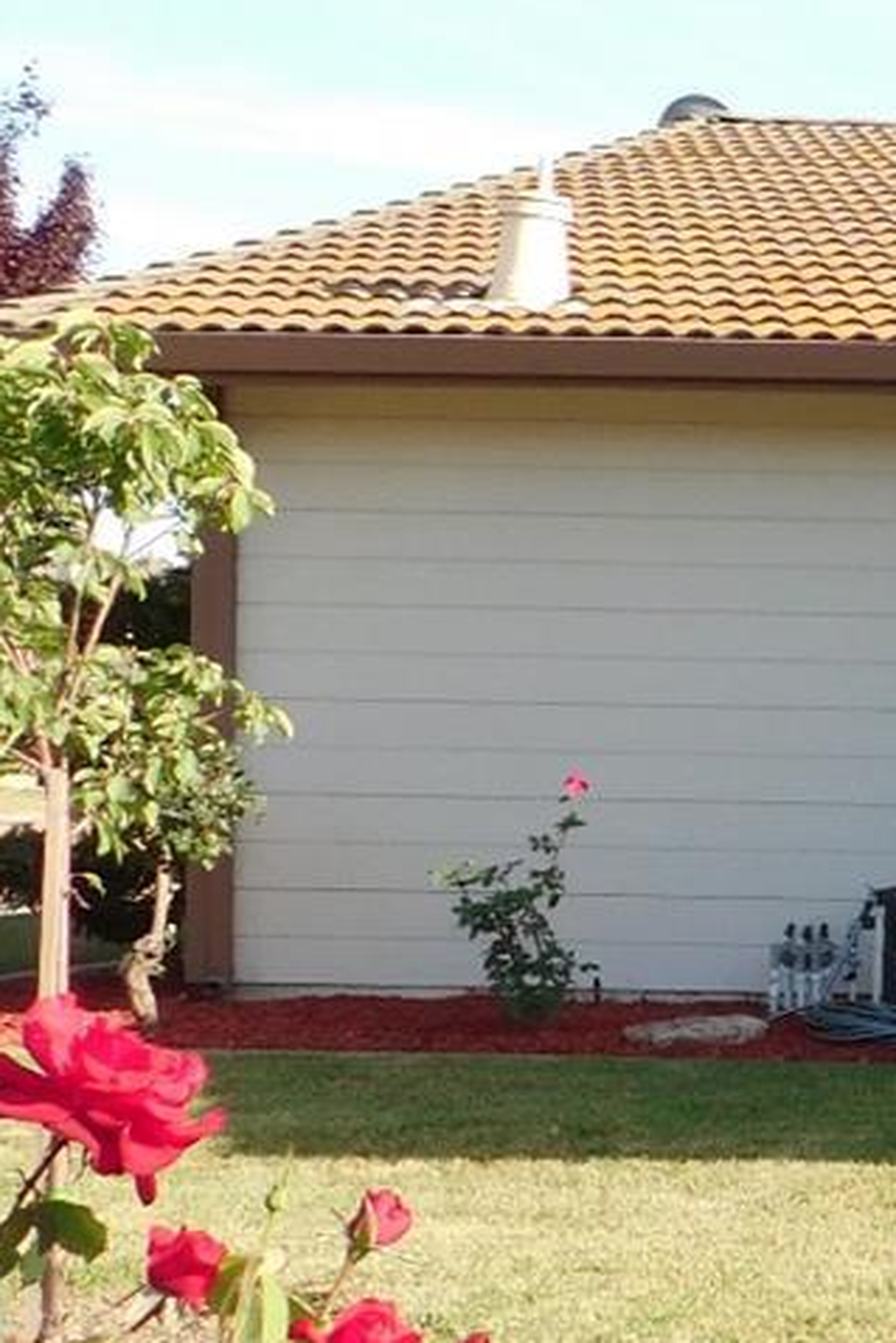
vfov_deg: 27.0
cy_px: 742
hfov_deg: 14.4
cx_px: 1902
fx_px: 2798
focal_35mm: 75
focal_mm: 4
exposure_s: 1/640
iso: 125
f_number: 3
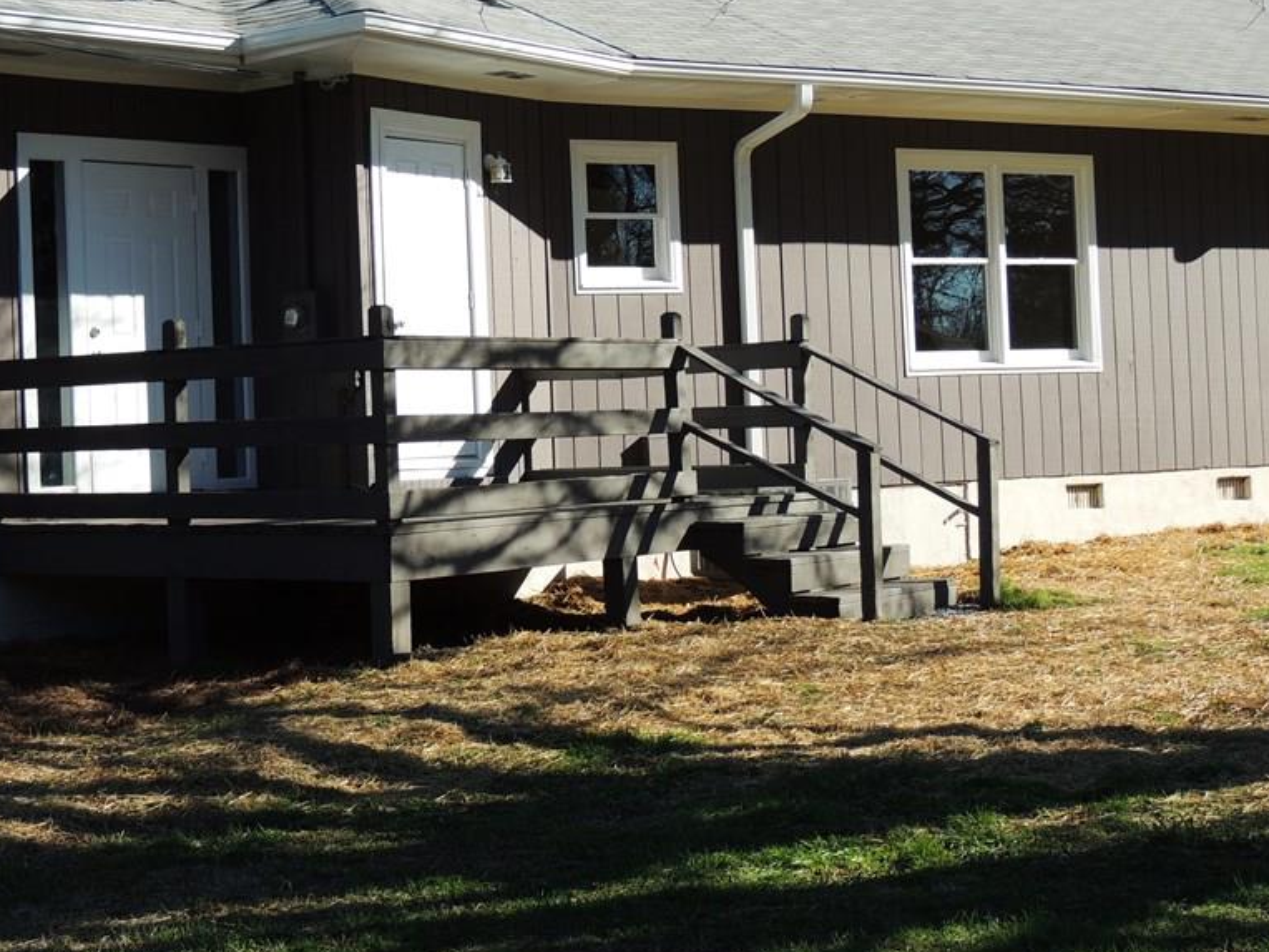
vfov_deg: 21.9
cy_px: 390
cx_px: 437
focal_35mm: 67
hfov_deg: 28.8
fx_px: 2456
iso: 100
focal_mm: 8.9
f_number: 3.6
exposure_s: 1/640
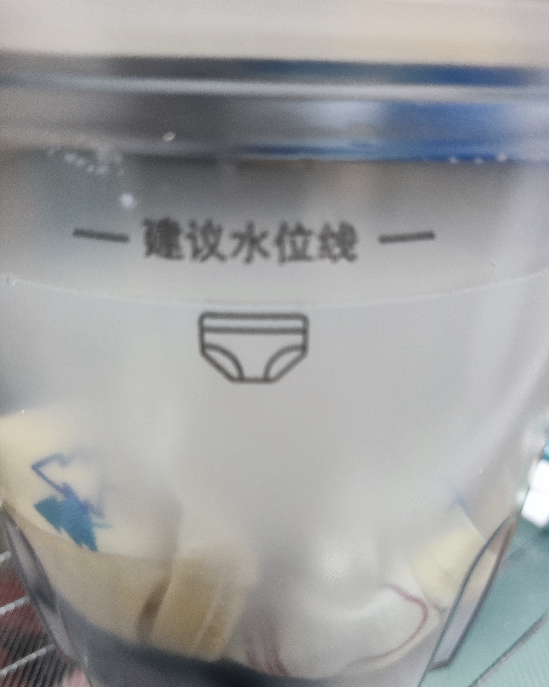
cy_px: 367
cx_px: 283
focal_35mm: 27
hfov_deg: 53.2
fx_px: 548
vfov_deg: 64.0
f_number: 1.79
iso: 300
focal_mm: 4.71
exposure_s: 1/34.9
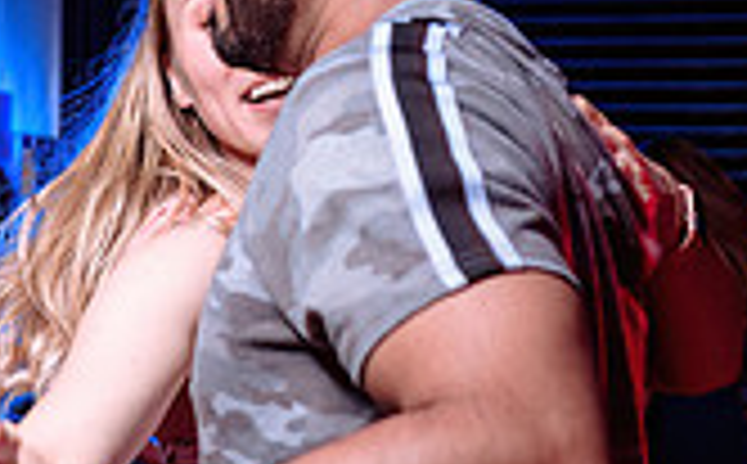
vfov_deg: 13.5
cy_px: 393
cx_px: 152
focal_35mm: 96
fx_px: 1950
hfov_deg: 21.4
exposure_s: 1/60
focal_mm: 24
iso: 1250
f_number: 2.8
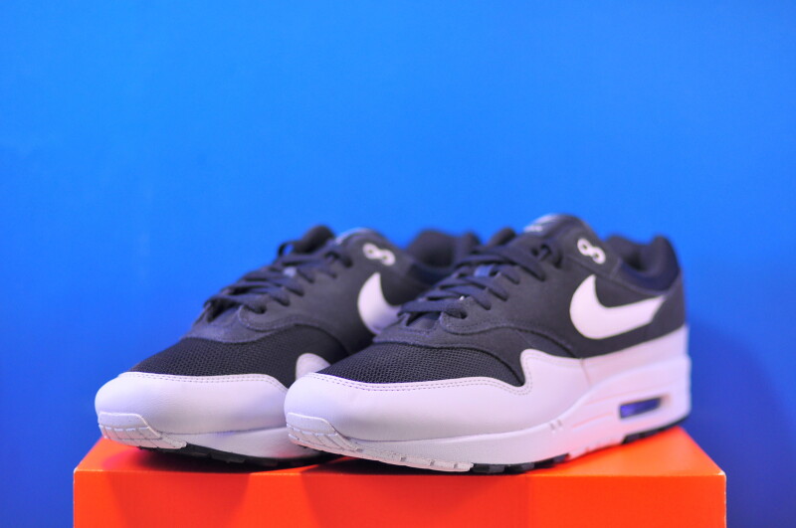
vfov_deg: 18.1
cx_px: 398
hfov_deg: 27.0
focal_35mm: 75
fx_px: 1656
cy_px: 264
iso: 250
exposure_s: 1/320
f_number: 2
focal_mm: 50
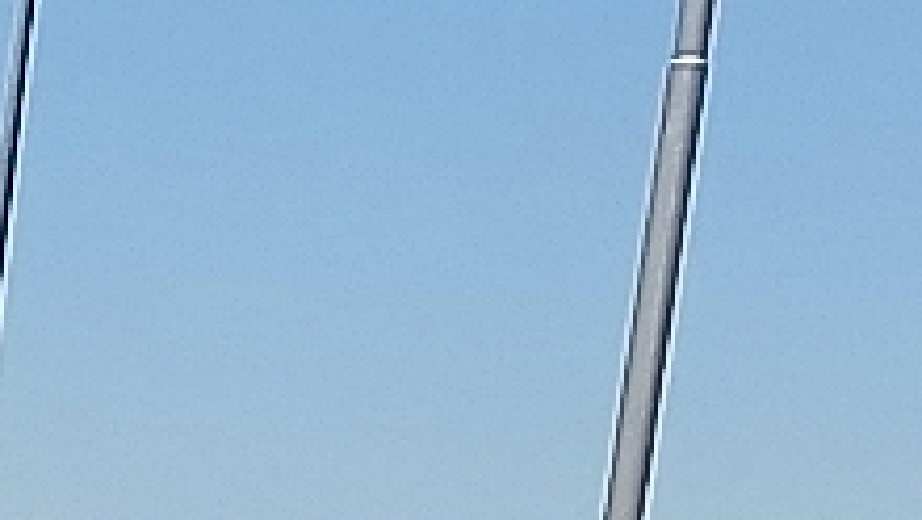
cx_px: -1458
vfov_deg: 4.5
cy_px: 1967
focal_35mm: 253
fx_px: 6188
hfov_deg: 7.8
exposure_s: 1/1667
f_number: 1.8
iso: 25
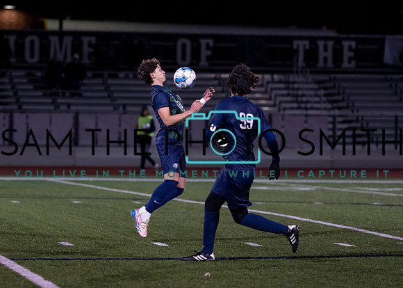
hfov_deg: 9.3
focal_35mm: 215
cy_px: 98
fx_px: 2466
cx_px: 147
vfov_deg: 6.7
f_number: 2.8
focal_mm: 145
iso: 2500
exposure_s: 1/1000
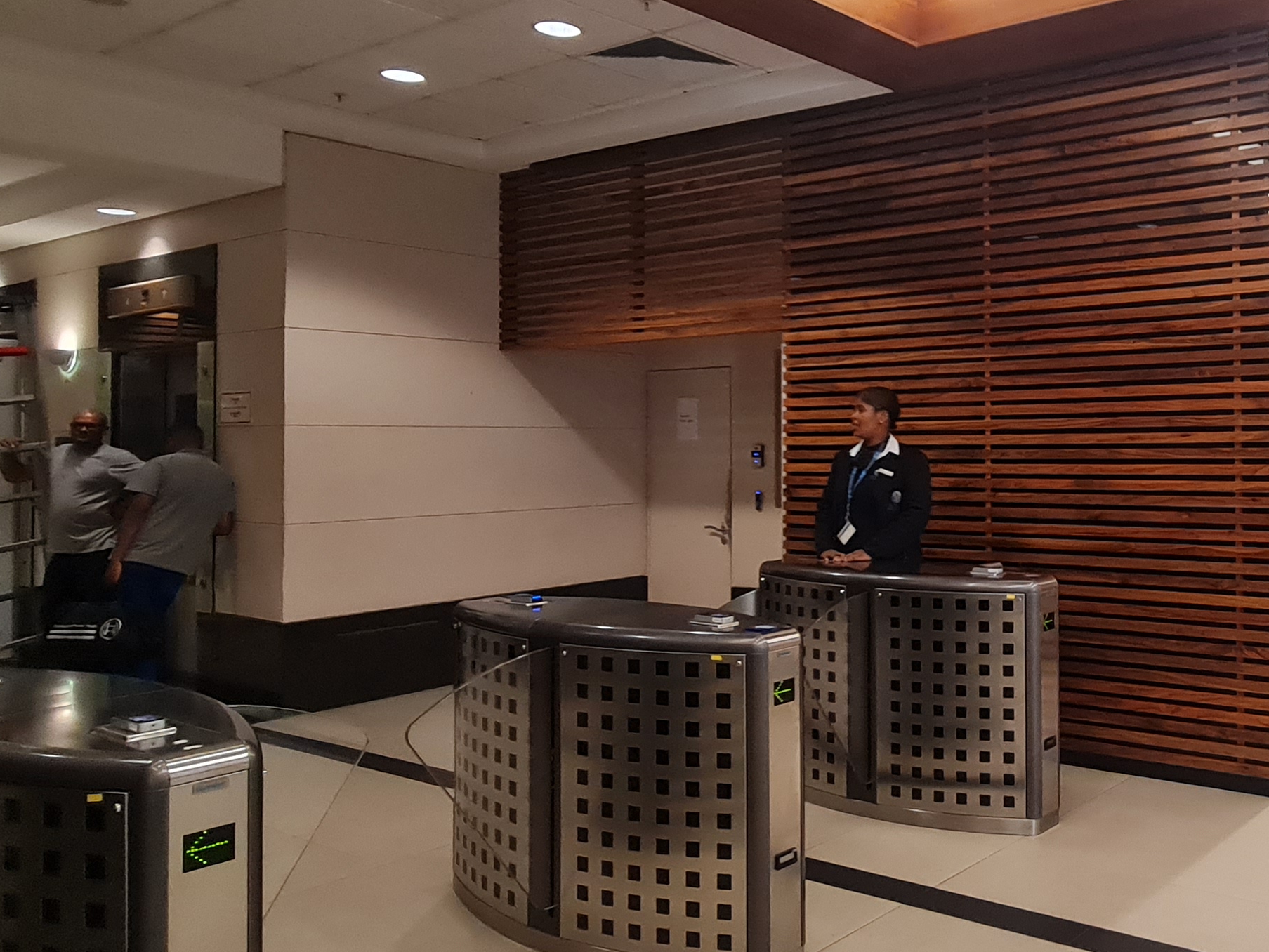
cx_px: 1038
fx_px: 1063
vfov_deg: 48.1
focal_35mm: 29
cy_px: 407
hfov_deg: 56.6
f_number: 2.2
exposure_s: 1/50
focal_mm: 2.2
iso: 250
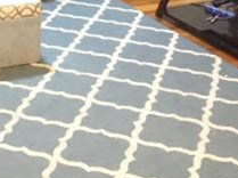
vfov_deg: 15.5
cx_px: 0
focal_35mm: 89
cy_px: -73
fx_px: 611
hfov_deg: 21.3
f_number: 2.2
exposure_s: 1/15
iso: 400
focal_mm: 4.15
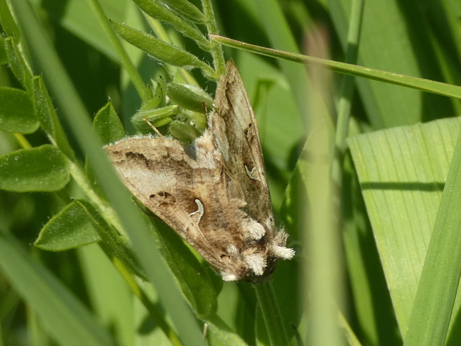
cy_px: 173
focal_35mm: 98
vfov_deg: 15.1
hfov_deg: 20.0
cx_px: 230
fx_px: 1305
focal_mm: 17.5
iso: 80
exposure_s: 1/160
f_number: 4.8
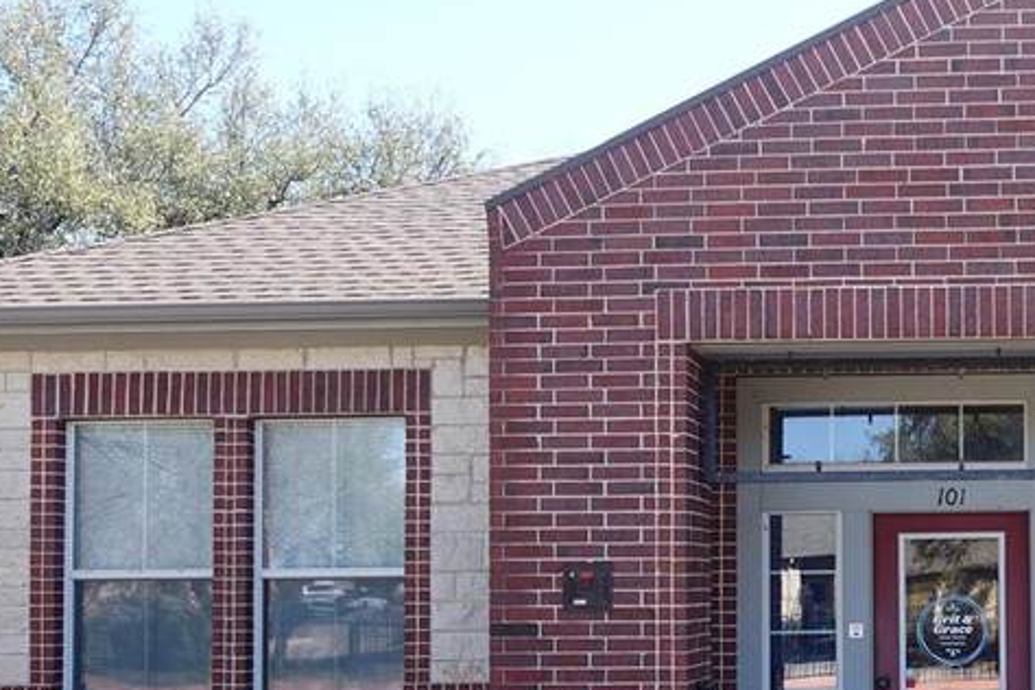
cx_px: 963
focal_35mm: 54
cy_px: 536
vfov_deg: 24.7
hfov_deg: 34.5
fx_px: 1552
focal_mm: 7.6
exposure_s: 1/1000
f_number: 2
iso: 125
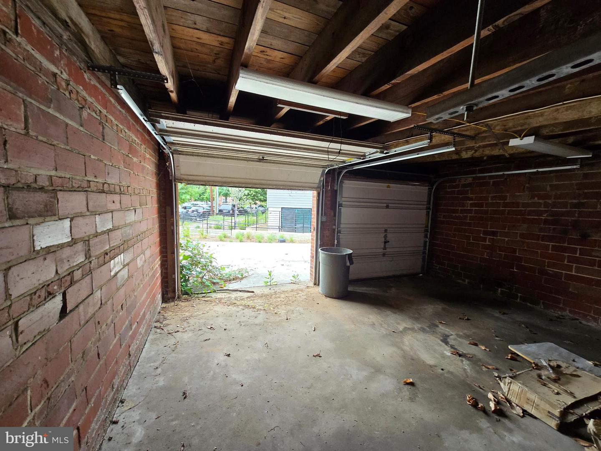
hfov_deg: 106.2
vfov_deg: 89.9
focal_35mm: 13
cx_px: 300
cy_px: 226
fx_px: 226
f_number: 2.2
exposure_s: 1/60
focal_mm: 2.2
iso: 100
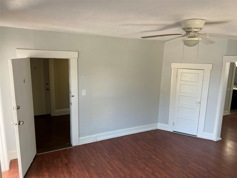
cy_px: 89
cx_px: 118
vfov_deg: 53.1
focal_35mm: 26
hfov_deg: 67.3
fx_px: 178
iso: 80
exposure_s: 1/120
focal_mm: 5.7
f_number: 1.5
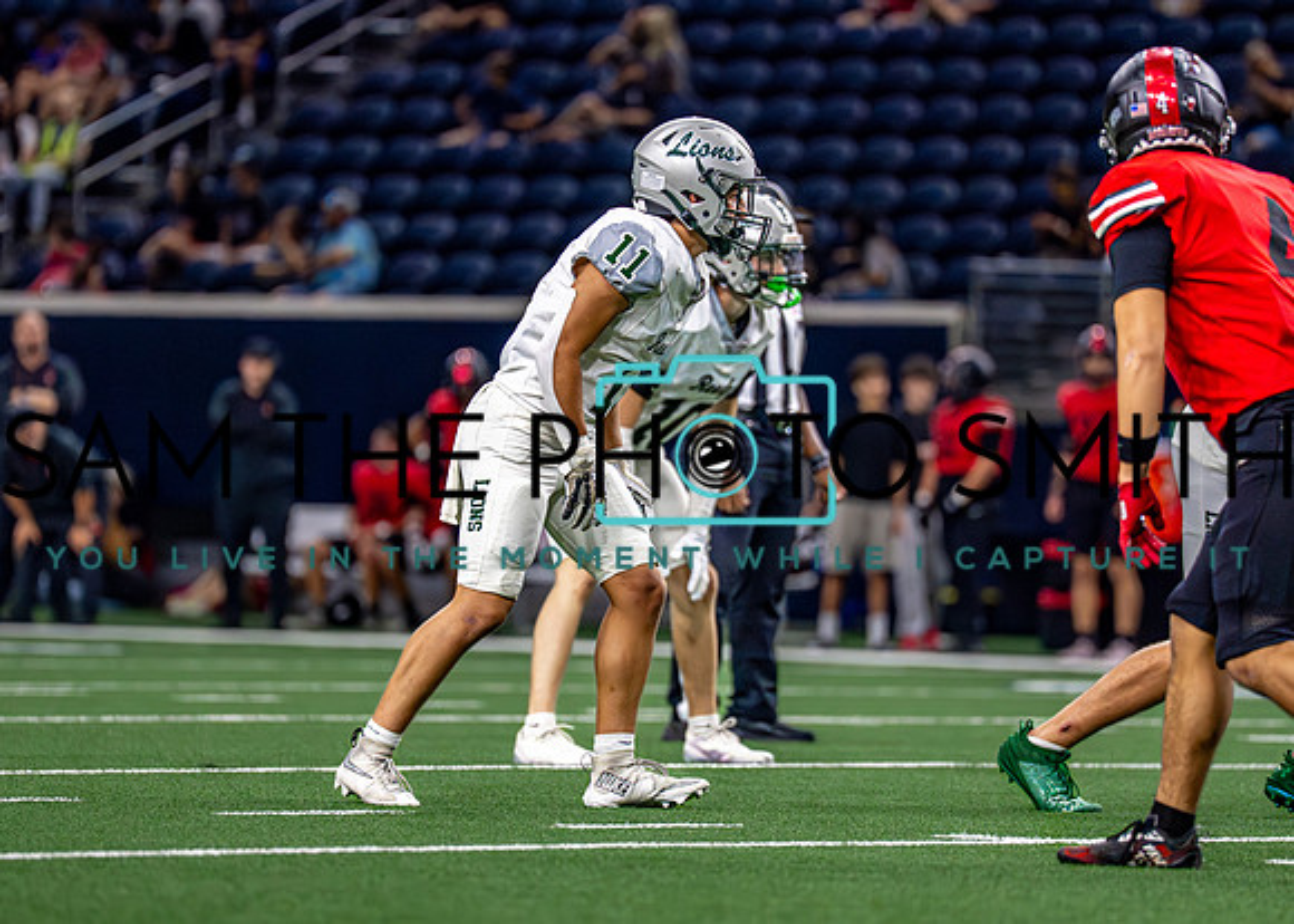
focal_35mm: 314
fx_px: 11522
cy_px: 480
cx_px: 657
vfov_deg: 4.6
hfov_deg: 6.4
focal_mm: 200
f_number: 2.8
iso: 5000
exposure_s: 1/2000
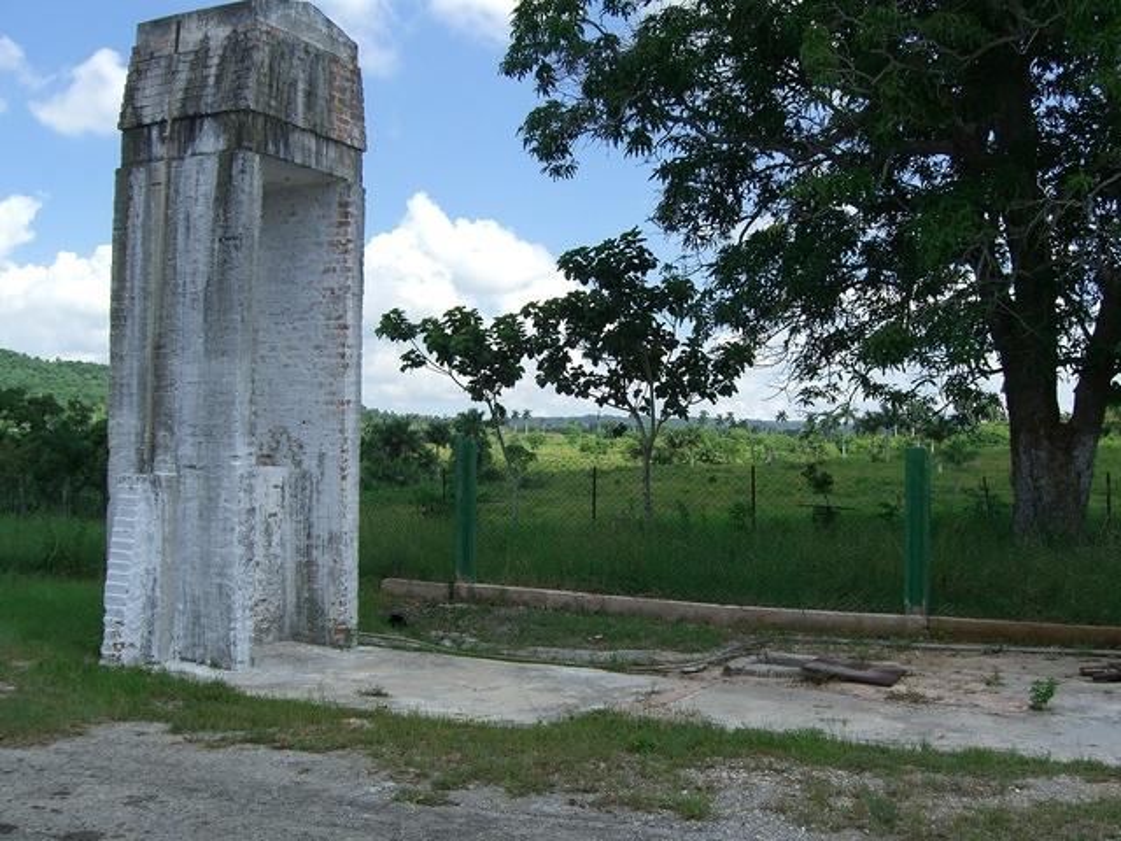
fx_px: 1231
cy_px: 420
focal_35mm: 38
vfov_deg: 37.7
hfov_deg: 49.0
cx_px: 560
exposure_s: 1/500
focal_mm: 7.9
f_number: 4
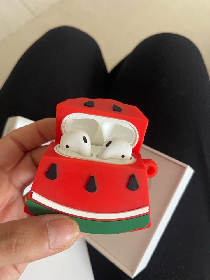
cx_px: 105
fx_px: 202
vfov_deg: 69.4
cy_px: 140
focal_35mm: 25
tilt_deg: -77.4
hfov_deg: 54.9
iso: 500
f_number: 1.6
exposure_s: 1/54
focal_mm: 5.1
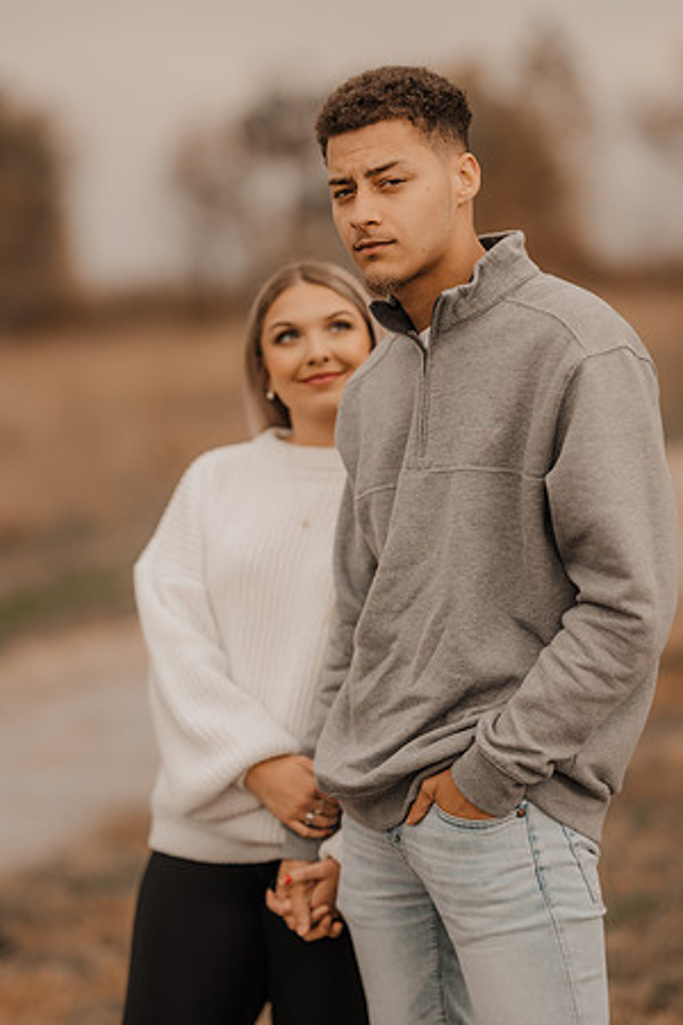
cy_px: 512
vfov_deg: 19.5
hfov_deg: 13.0
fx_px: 2988
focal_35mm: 105
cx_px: 342
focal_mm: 105
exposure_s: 1/1000
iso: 160
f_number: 1.8
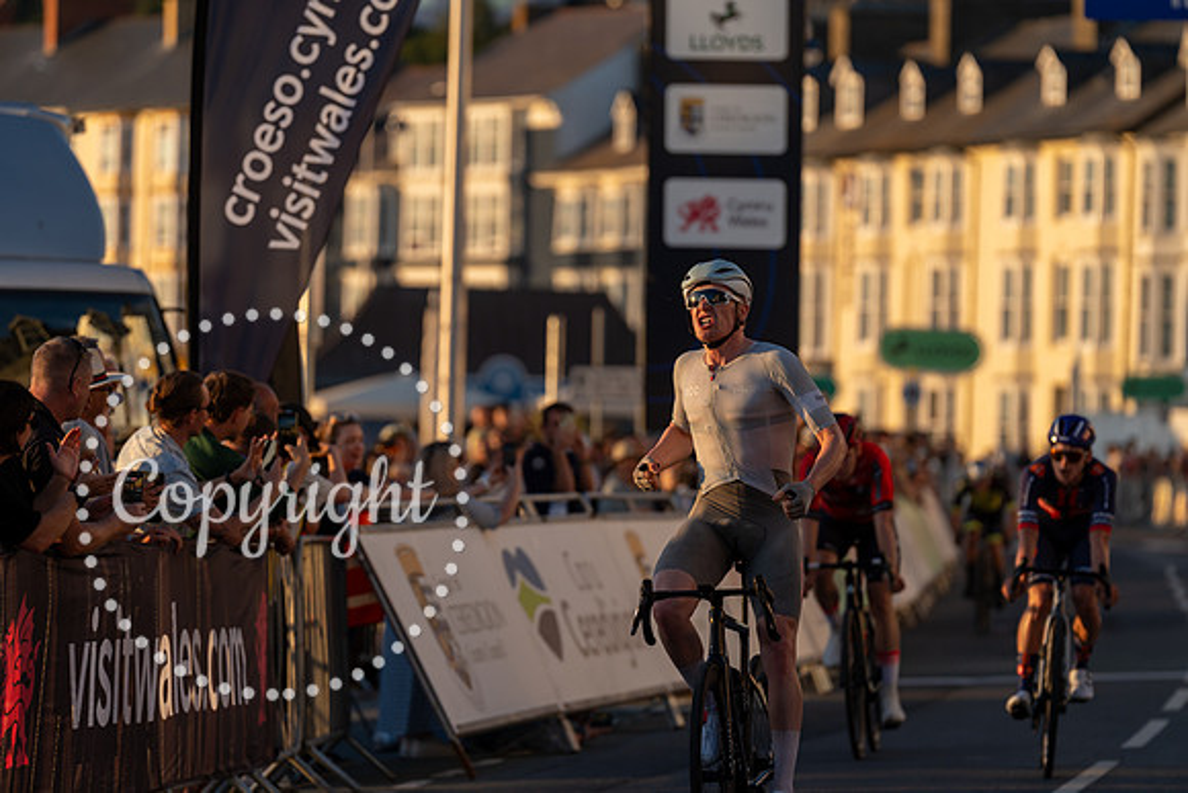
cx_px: 594
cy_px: 396
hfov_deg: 10.3
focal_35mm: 200
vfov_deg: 6.9
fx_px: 6601
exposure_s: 1/1000
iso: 200
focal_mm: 200
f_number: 3.5
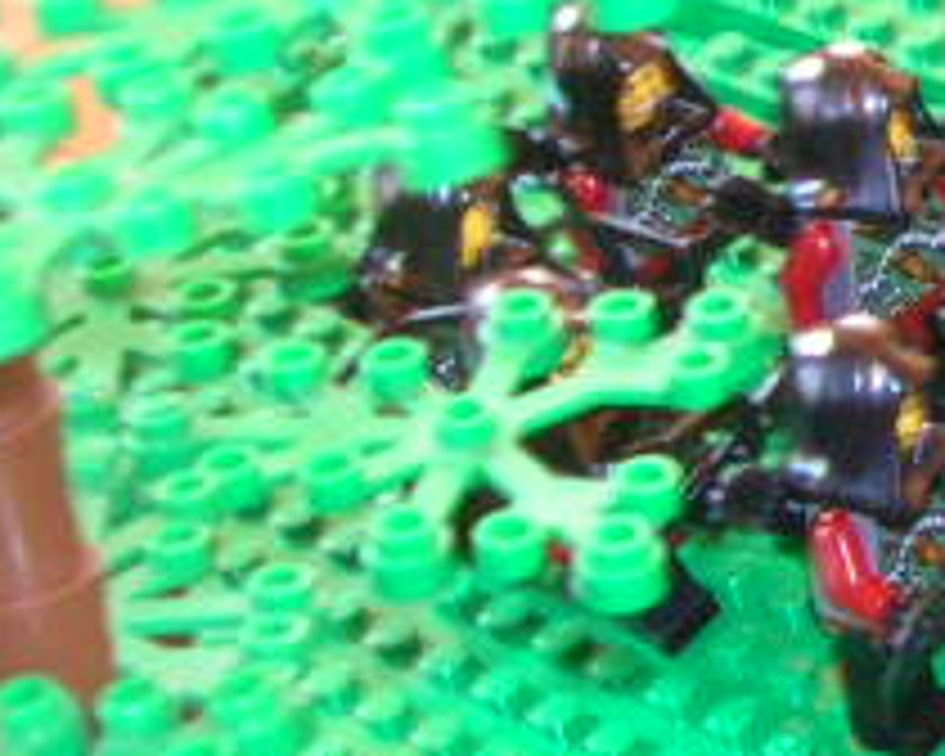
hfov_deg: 9.9
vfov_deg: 8.7
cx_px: 2074
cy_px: -4
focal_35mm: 176
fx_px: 4922
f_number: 2.9
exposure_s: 1/5.6
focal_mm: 6.2
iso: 156
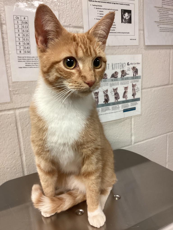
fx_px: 207
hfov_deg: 45.4
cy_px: 115
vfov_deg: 58.4
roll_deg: +3.7
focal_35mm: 31
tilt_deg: -14.1
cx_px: 86
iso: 160
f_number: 2.4
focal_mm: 3.3
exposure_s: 1/60
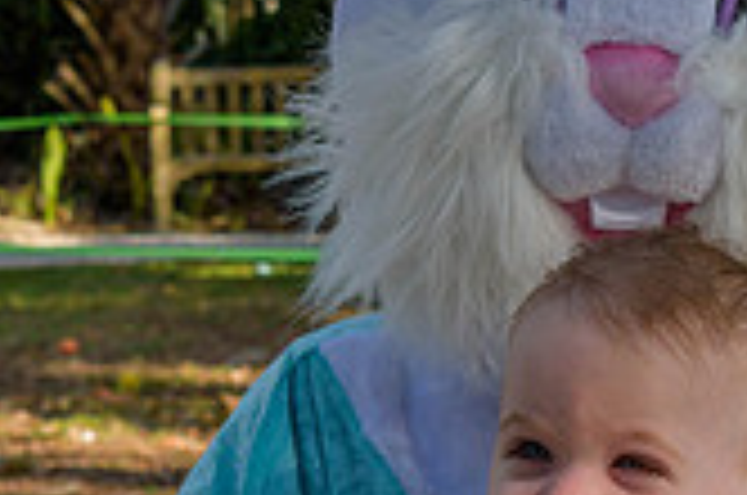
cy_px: 544
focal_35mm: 224
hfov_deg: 9.2
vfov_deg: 6.1
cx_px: 562
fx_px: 4639
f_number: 8
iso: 200
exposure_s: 1/320
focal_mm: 55
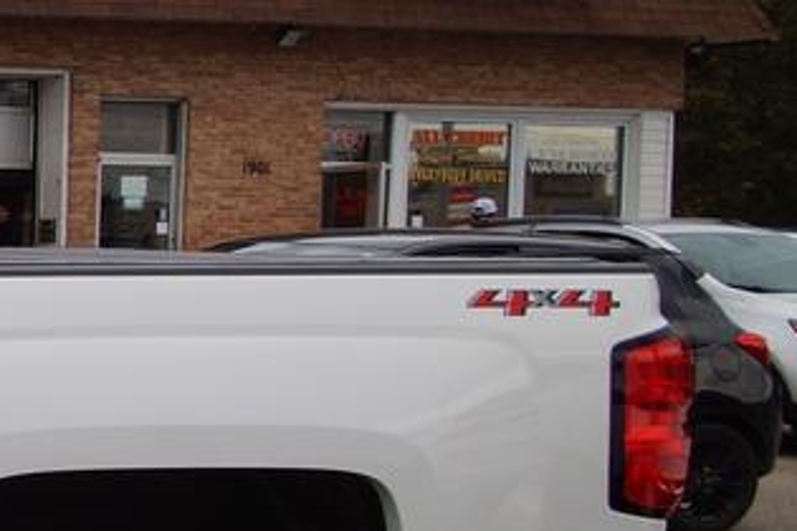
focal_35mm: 61
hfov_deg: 18.9
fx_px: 1350
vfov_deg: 22.2
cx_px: -817
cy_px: 308
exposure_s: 1/125
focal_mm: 10
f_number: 8
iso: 100
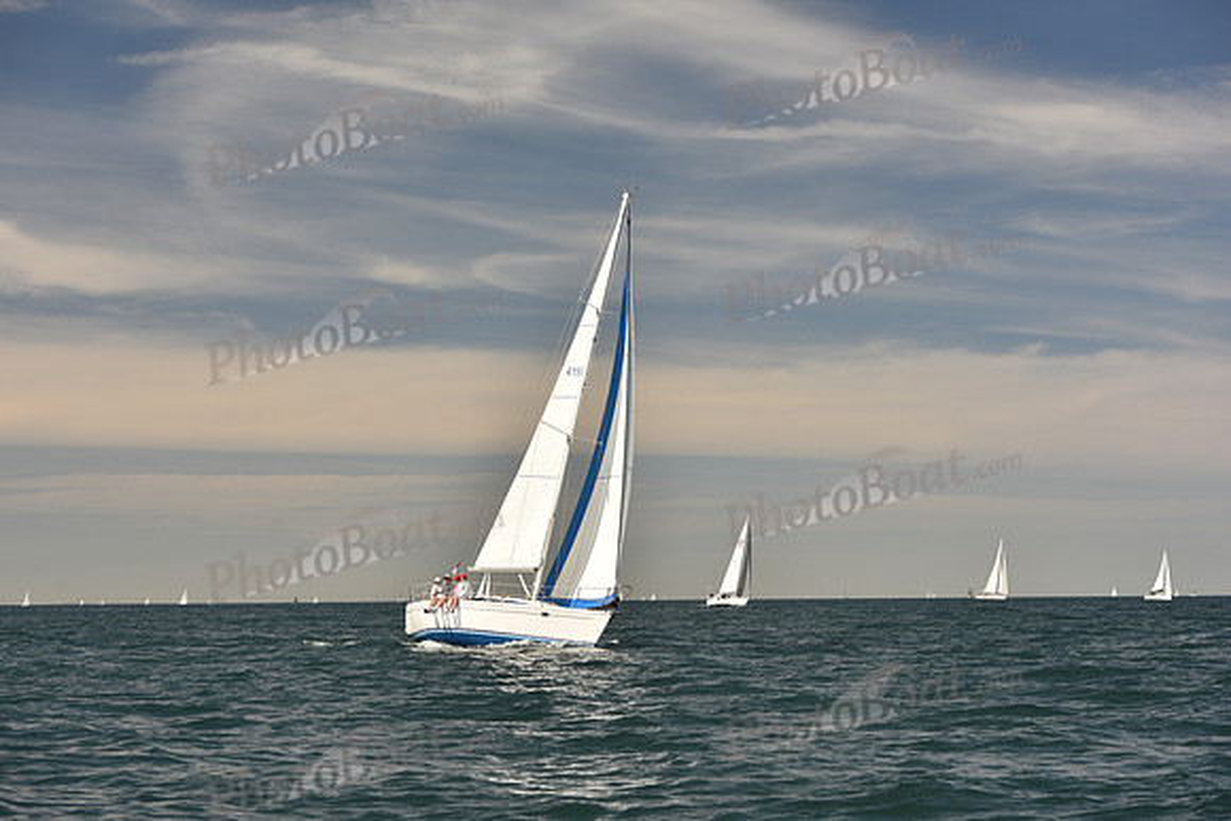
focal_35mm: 75
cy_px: 410
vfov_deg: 18.2
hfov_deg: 27.0
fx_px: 2565
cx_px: 616
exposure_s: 1/640
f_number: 7.1
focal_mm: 75
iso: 250
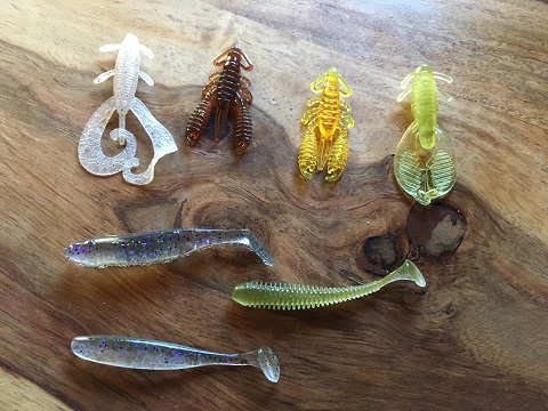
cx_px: 274
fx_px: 459
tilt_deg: -69.6
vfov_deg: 48.2
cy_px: 206
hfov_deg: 61.7
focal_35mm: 29
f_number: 2.2
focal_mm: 4.15
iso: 250
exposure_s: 1/33
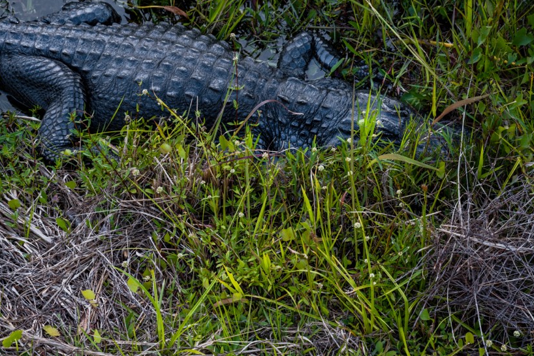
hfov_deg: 26.3
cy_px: 191
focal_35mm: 77
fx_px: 1142
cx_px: 249
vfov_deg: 17.7
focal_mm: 70
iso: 400
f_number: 11
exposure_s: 1/80
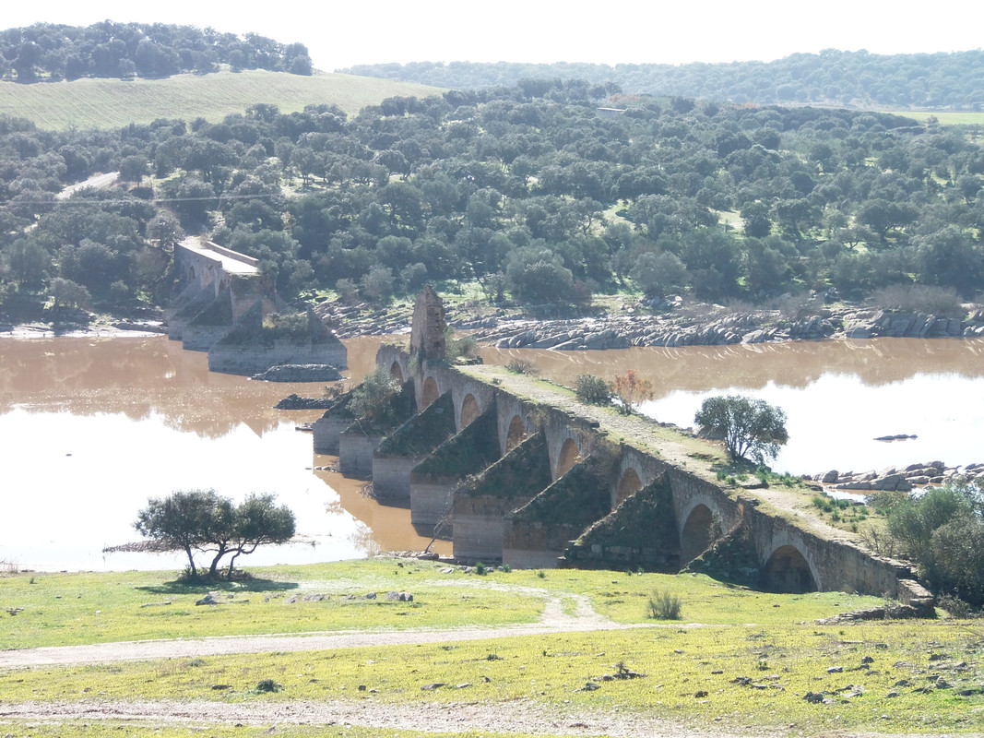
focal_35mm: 110
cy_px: 369
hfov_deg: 17.9
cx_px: 492
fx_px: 3127
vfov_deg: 13.5
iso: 100
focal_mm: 19.4
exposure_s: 1/320
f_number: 4.5
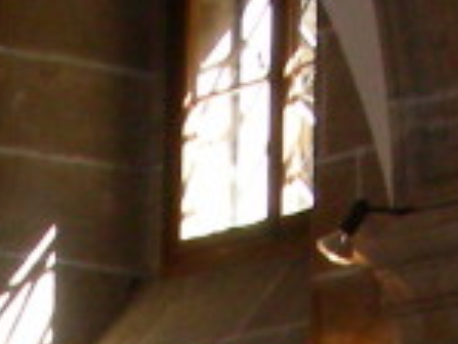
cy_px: 932
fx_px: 3046
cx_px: 144
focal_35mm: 230
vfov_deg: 6.1
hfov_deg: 8.6
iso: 200
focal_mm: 6.3
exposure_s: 1/60.1
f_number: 3.5
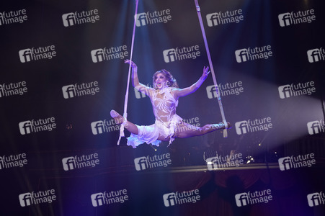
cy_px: 108
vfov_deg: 19.4
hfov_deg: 28.9
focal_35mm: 70
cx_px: 162
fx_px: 631
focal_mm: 70
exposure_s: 1/320
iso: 1600
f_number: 5.6
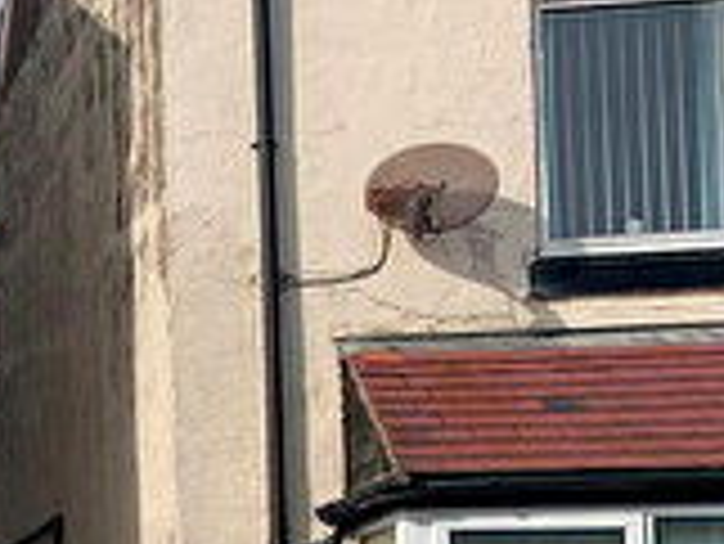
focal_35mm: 113
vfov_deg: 12.8
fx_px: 2365
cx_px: -648
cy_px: 627
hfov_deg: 14.8
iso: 25
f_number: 1.8
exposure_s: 1/3521
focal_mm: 4.25
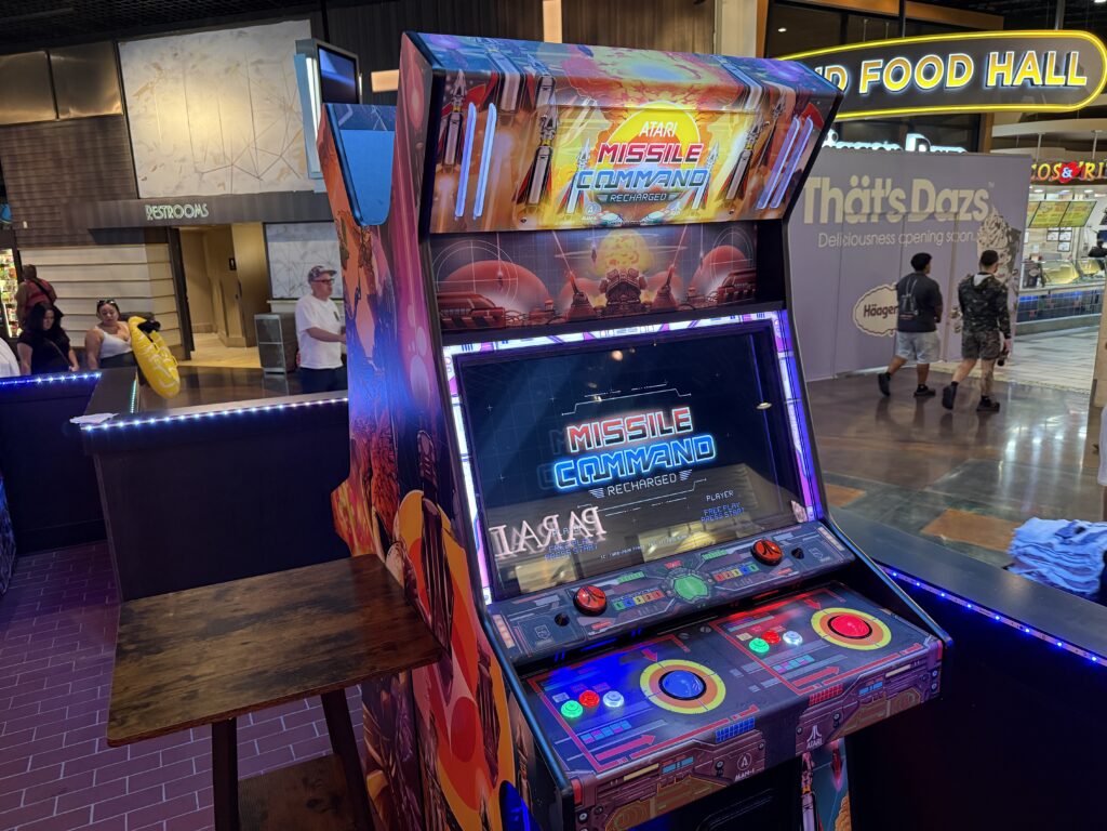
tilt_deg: -14.7
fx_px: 768
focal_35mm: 24
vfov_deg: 56.8
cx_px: 554
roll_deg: +0.5
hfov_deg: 71.6
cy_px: 416
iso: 320
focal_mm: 6.76
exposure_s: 1/58
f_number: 1.78
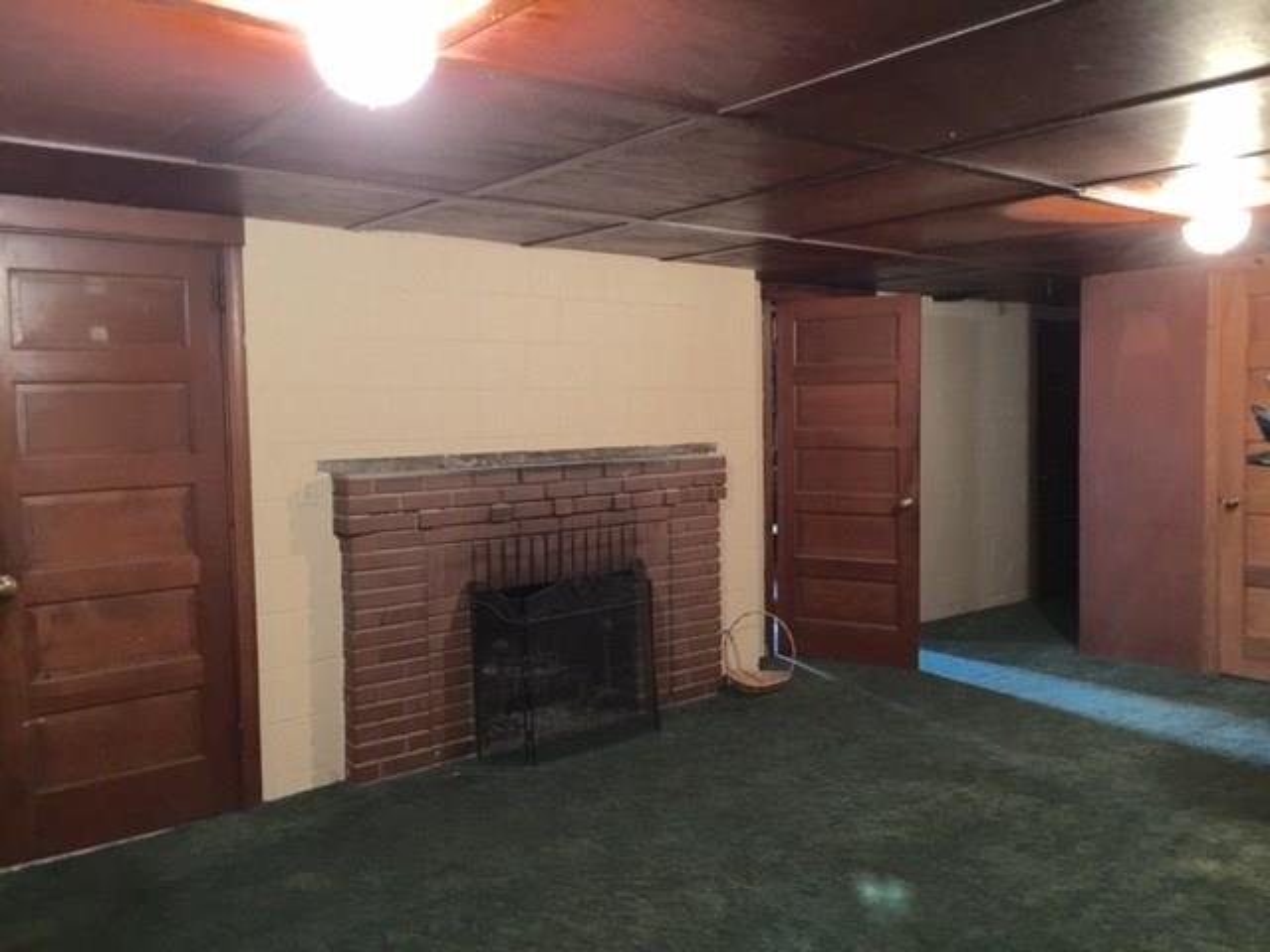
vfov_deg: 48.2
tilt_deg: -2.5
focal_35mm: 29
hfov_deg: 61.7
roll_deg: -0.2
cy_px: 476
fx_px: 1064
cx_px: 635
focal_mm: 4.15
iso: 125
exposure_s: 1/4
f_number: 2.2
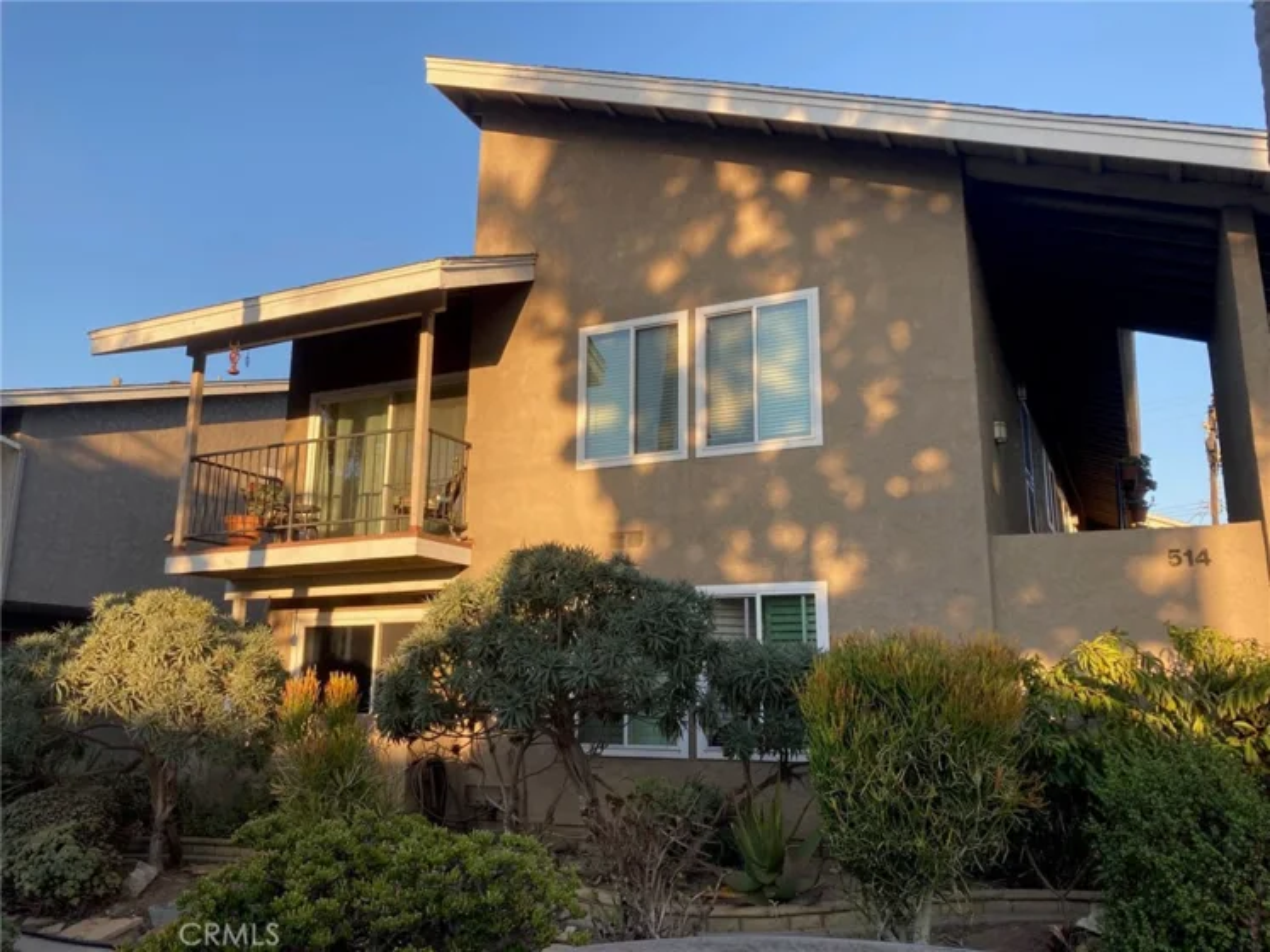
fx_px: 1027
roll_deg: -0.5
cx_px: 635
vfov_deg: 49.7
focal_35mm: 28
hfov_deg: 63.5
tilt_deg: +12.4
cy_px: 476
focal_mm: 3.99
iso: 20
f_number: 1.8
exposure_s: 1/433
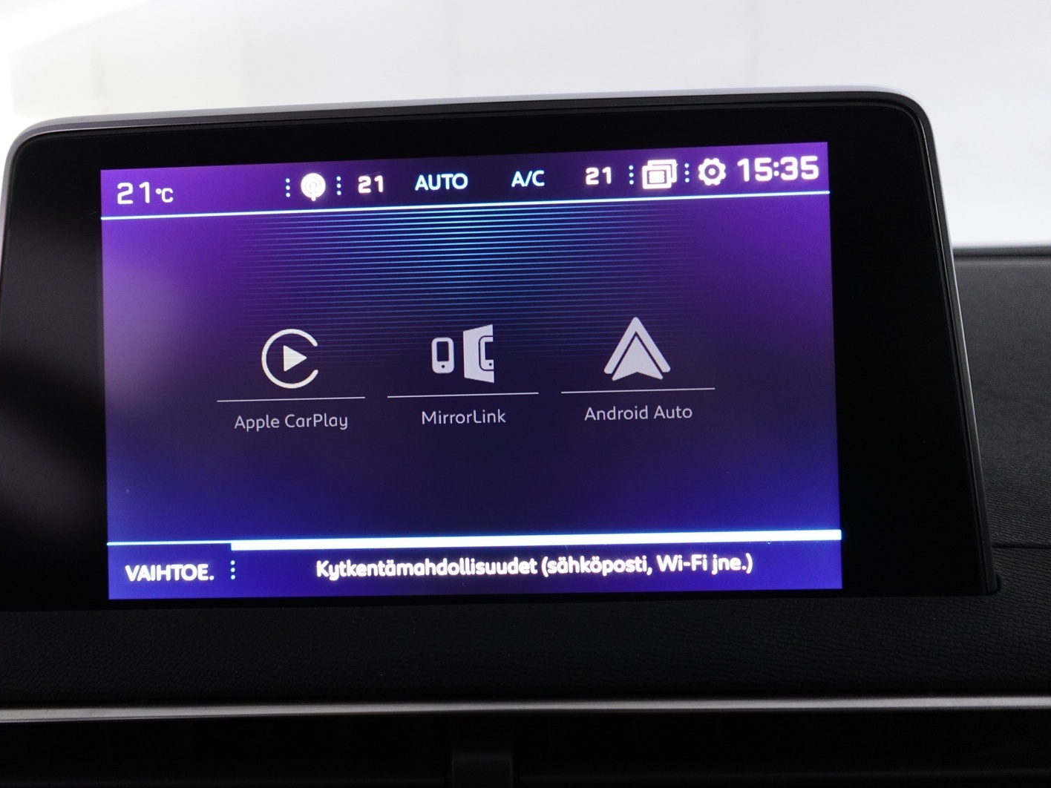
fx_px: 668
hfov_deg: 76.0
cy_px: 388
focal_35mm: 22
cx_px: 453
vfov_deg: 61.1
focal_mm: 7.6
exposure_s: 1/80
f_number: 2
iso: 640
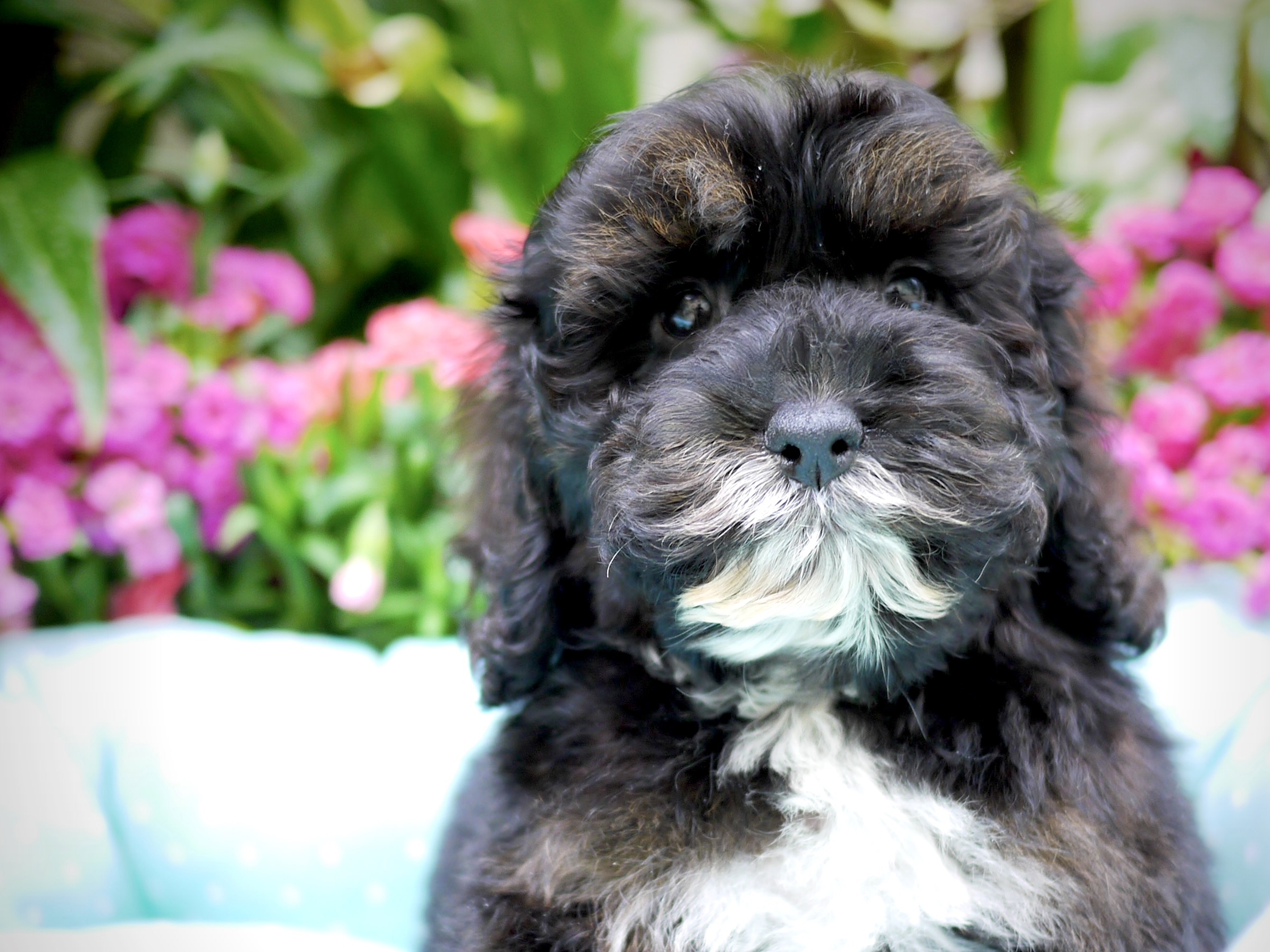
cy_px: 639
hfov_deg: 29.0
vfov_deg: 21.8
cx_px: 666
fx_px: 2458
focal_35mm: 67
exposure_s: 1/100
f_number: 1.7
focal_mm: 20
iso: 160
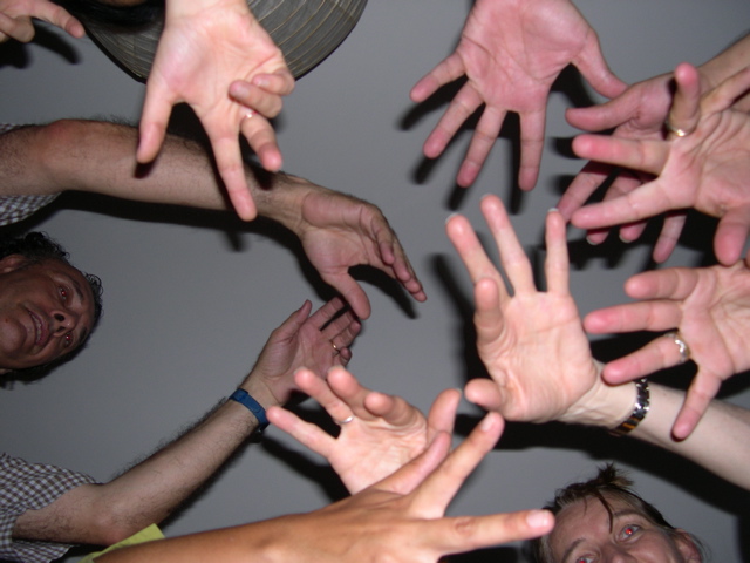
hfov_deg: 49.0
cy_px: 282
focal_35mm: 38
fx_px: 823
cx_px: 375
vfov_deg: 37.7
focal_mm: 8
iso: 100
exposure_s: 1/60
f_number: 2.8
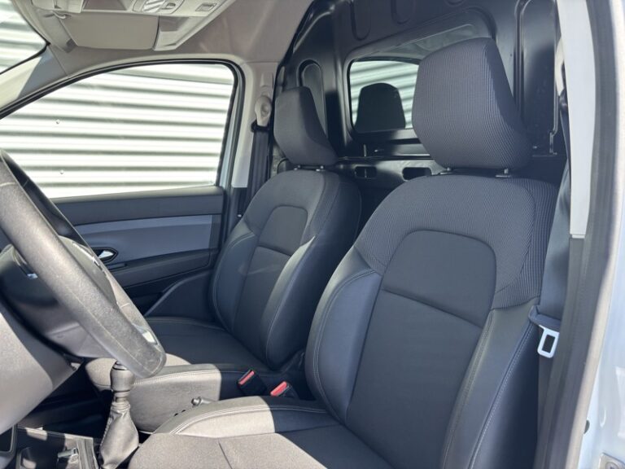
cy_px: 234
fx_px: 469
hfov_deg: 67.3
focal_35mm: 26
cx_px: 312
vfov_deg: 53.1
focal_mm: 5.96
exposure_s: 1/278
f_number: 1.6
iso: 50
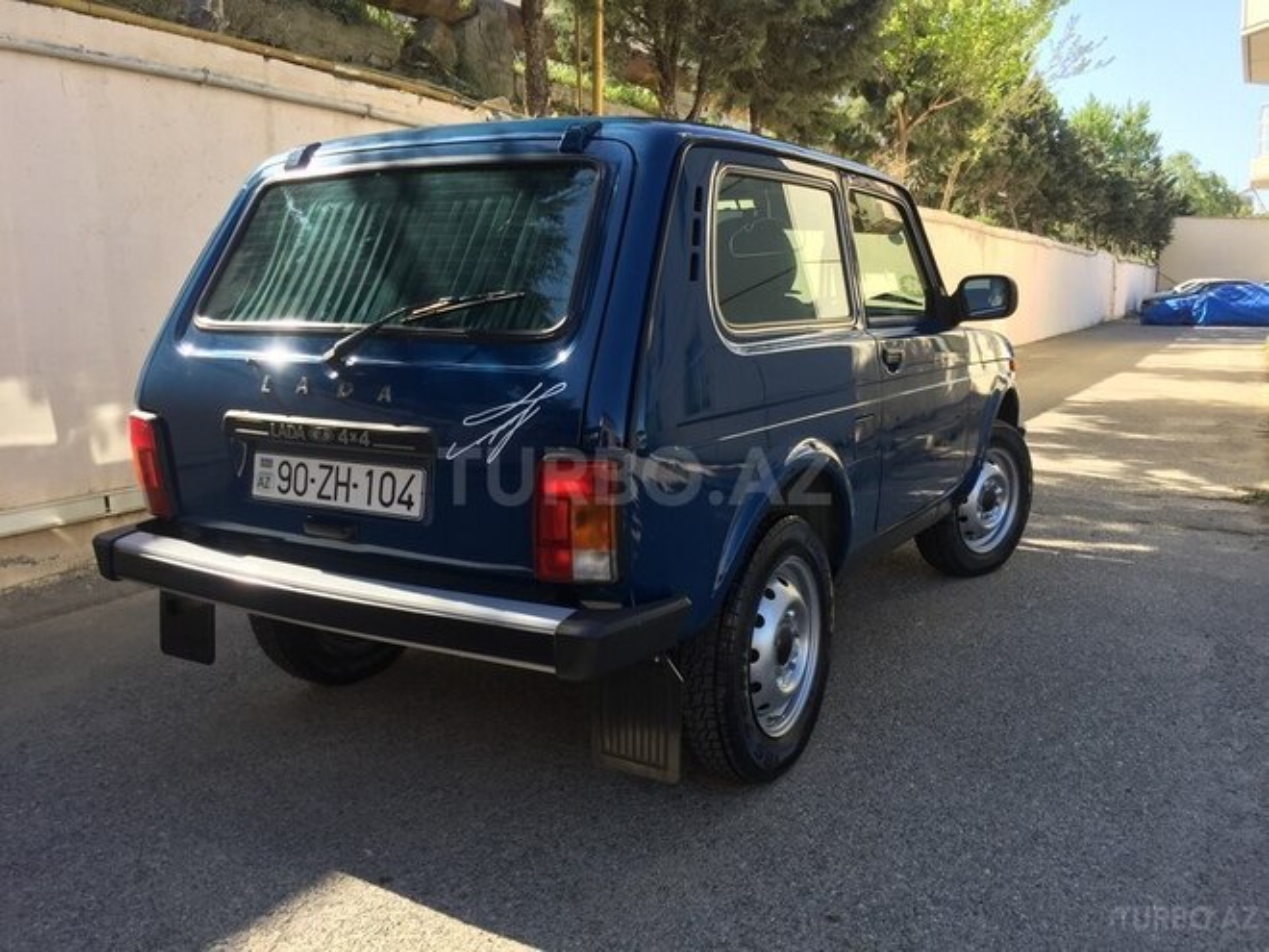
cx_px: 634
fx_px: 1063
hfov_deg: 61.7
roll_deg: +1.2
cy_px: 476
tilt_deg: -9.7
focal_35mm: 29
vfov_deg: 48.2
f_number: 2.2
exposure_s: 1/482
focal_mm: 4.15
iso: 32
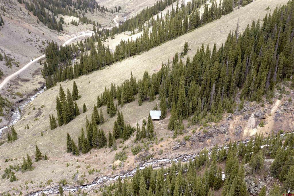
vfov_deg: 46.4
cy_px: 98
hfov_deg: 65.5
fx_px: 229
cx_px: 147
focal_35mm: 28
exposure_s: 1/320
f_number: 5
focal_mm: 10.26
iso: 100
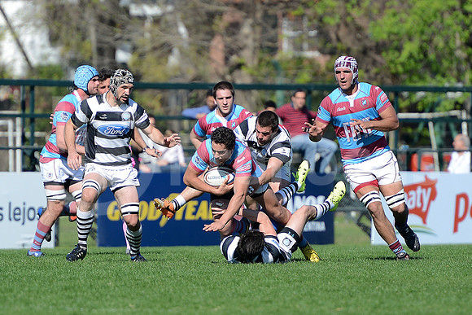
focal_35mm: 270
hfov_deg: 7.6
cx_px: 236
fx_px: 3541
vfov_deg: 5.1
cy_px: 158
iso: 320
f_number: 4
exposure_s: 1/2000
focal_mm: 270
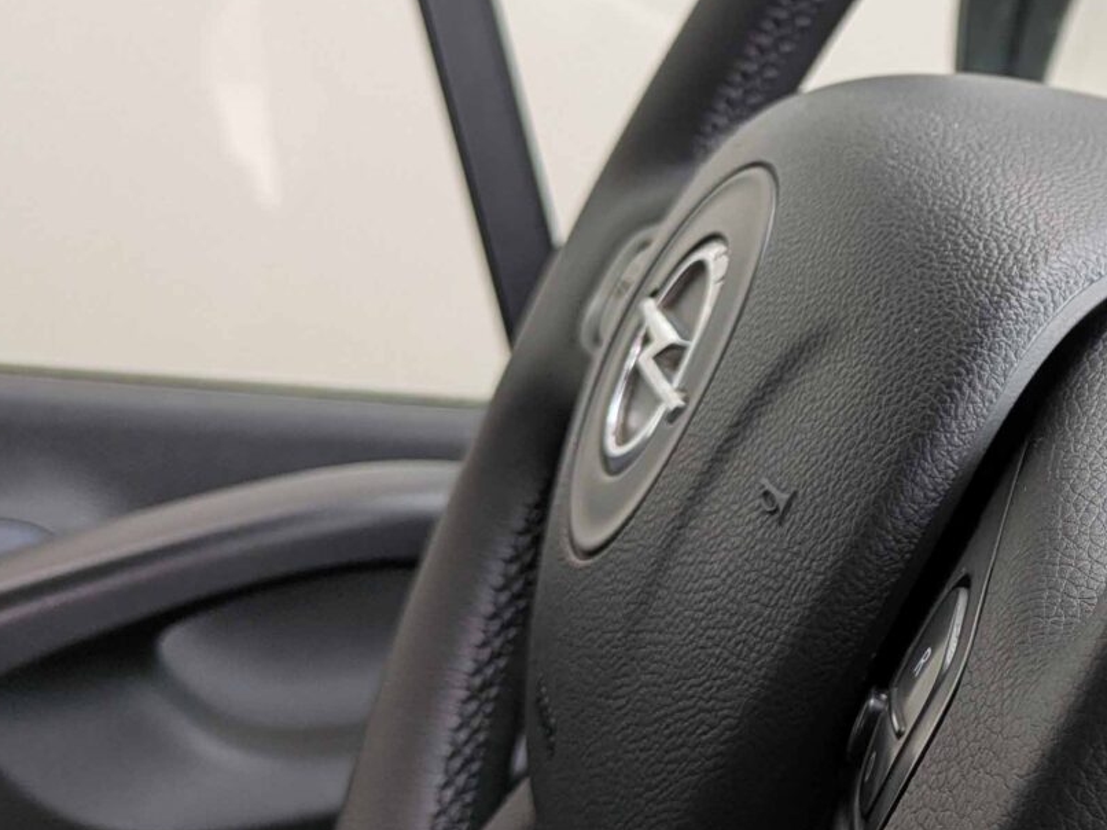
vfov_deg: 23.9
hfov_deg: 28.4
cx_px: 1261
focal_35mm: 61
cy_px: 273
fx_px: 1950
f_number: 1.8
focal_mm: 6.86
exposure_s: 1/3200
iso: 80
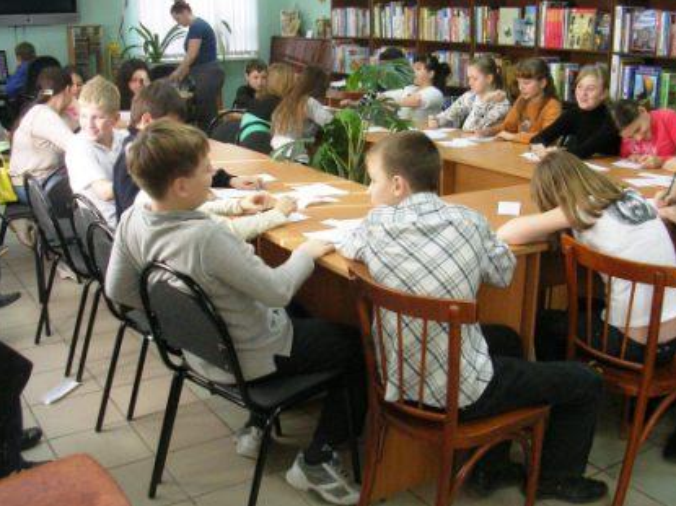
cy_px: 244
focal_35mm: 41
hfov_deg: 45.8
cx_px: 360
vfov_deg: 35.1
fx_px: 800
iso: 200
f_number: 2.8
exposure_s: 1/90
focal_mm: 5.8
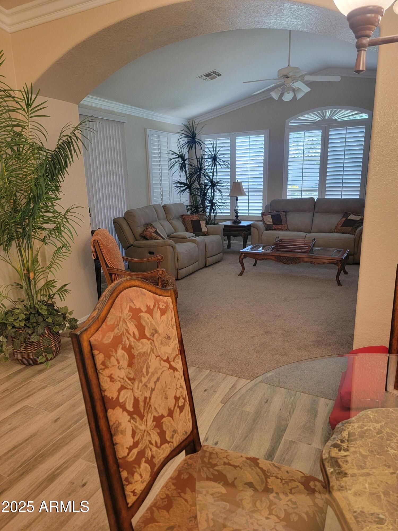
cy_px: 266
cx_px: 199
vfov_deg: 71.6
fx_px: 368
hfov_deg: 56.8
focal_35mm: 24
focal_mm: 6.7
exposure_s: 1/40
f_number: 1.8
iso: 200
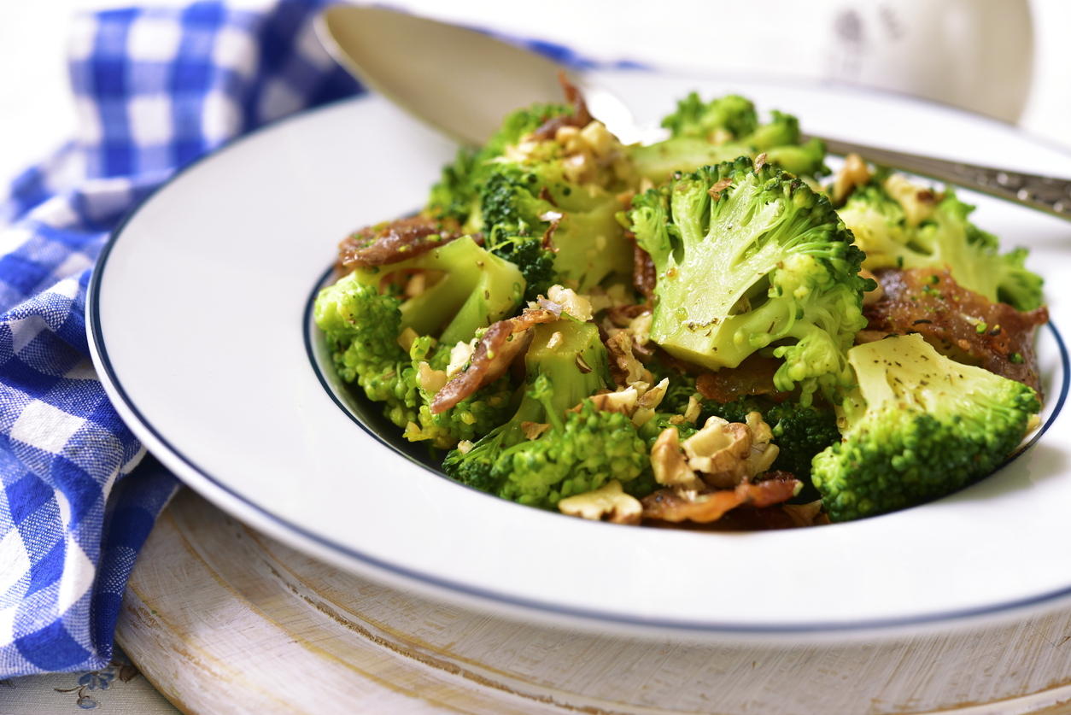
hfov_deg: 33.4
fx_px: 1786
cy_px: 358
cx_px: 536
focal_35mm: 60
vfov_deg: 22.6
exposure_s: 1/15
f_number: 5.6
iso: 200
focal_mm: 60
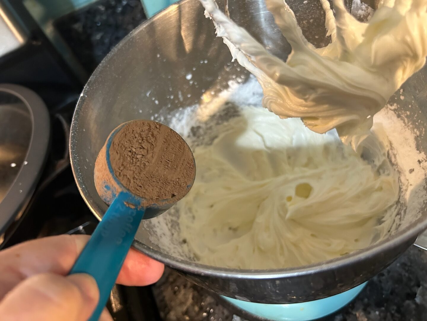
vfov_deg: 53.1
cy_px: 160
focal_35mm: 26
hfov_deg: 67.3
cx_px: 214
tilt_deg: -52.5
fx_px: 321
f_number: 1.5
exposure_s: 1/40
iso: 400
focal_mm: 5.7
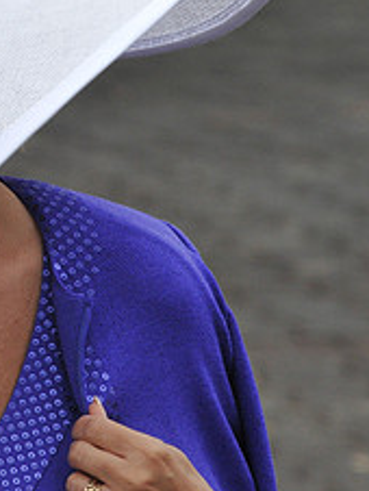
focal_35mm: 1108
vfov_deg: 1.8
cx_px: -76
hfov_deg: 1.3
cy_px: 101
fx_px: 15718
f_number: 10
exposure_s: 1/800
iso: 800
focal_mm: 300
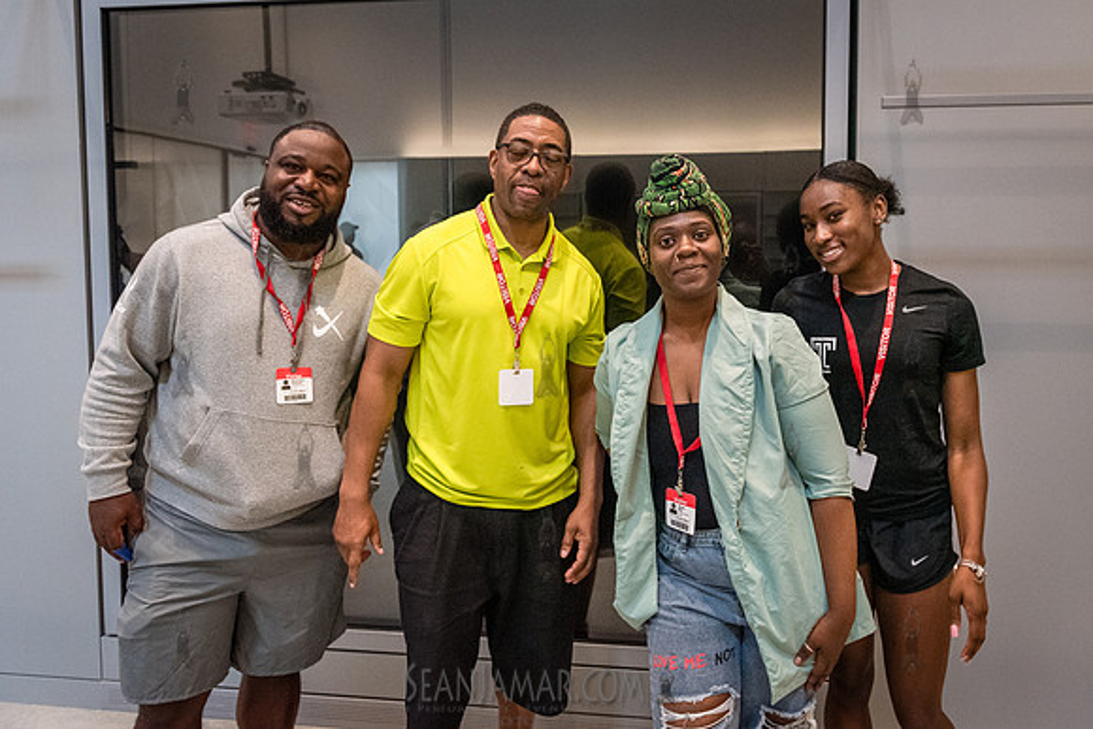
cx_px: 628
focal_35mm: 28
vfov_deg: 46.2
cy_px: 310
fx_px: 852
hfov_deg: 65.0
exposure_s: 1/250
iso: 6400
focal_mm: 24
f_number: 3.5
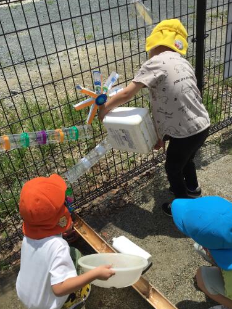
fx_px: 295
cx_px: 114
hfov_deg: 43.0
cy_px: 160
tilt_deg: -35.2
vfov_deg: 55.3
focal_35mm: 33
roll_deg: +10.2
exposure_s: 1/1852
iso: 25
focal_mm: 3.3
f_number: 2.4
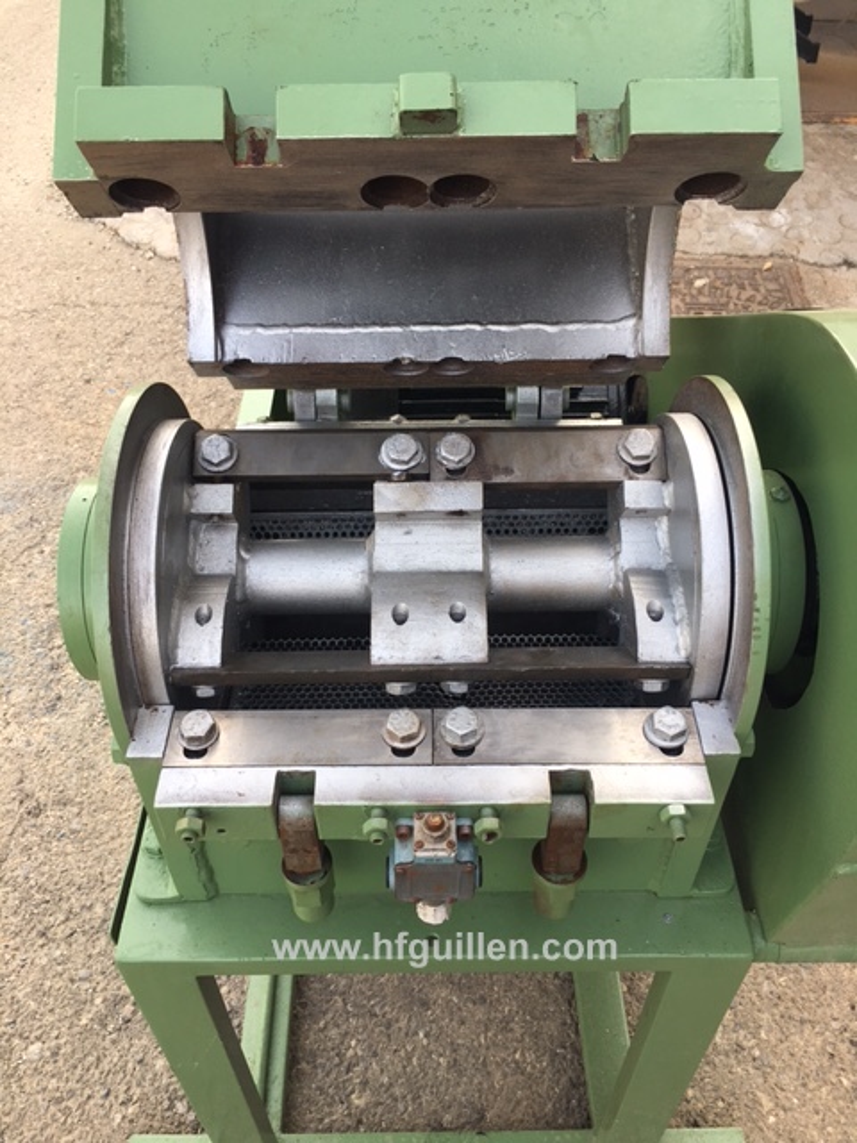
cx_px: 428
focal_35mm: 29
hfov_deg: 48.2
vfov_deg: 61.7
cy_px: 572
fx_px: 957
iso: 25
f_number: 2.2
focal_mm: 4.15
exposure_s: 1/223
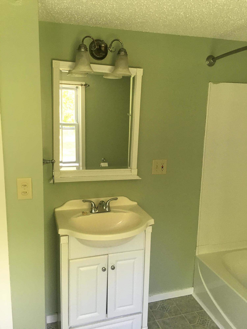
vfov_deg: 61.7
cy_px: 164
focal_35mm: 29
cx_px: 124
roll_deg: -0.1
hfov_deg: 48.2
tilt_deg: -13.1
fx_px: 276
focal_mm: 4.15
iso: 64
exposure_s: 1/30
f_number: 2.2
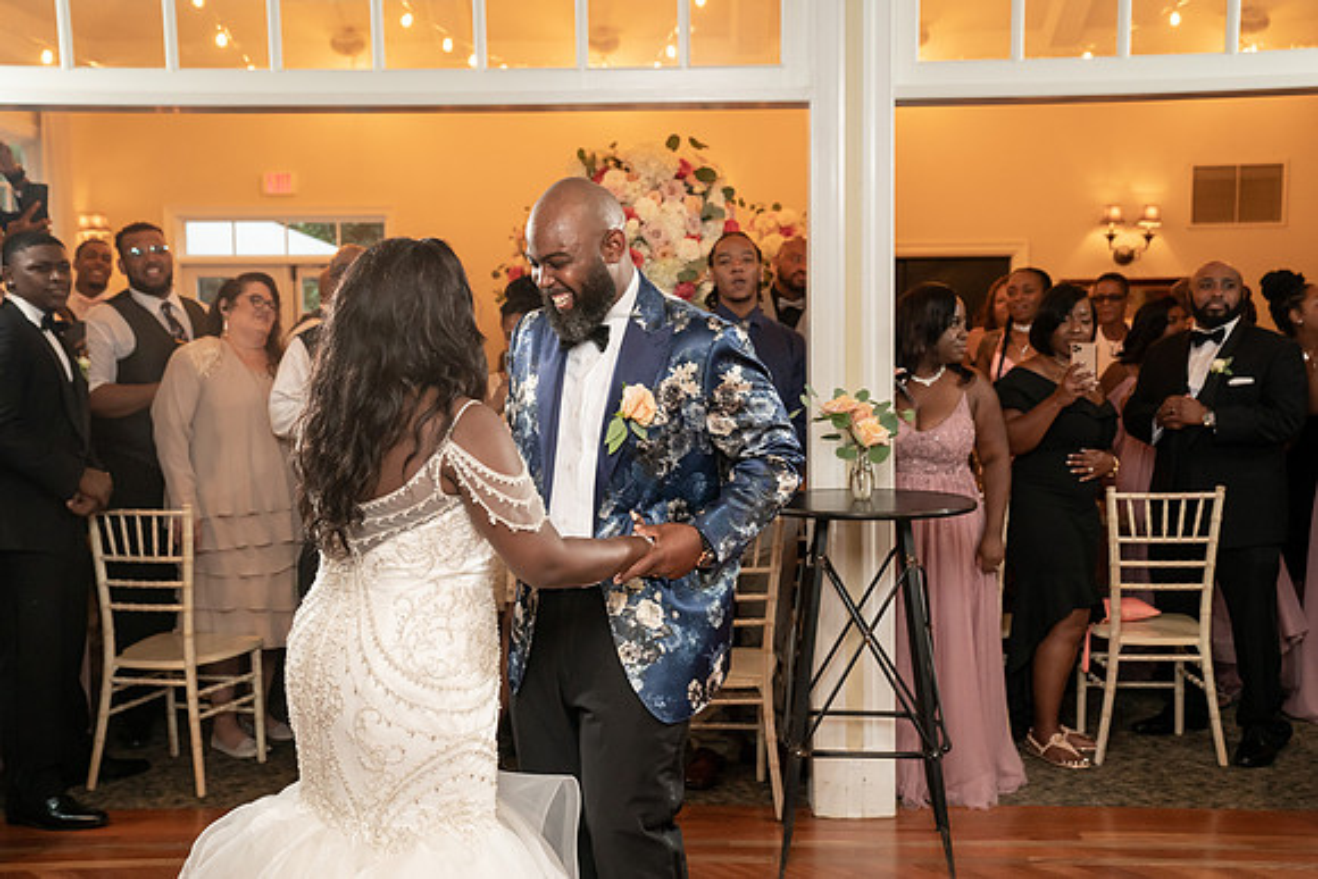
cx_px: 659
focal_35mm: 41
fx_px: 1515
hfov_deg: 47.0
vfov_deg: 32.4
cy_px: 440
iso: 4000
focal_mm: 41
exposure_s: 1/200
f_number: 4
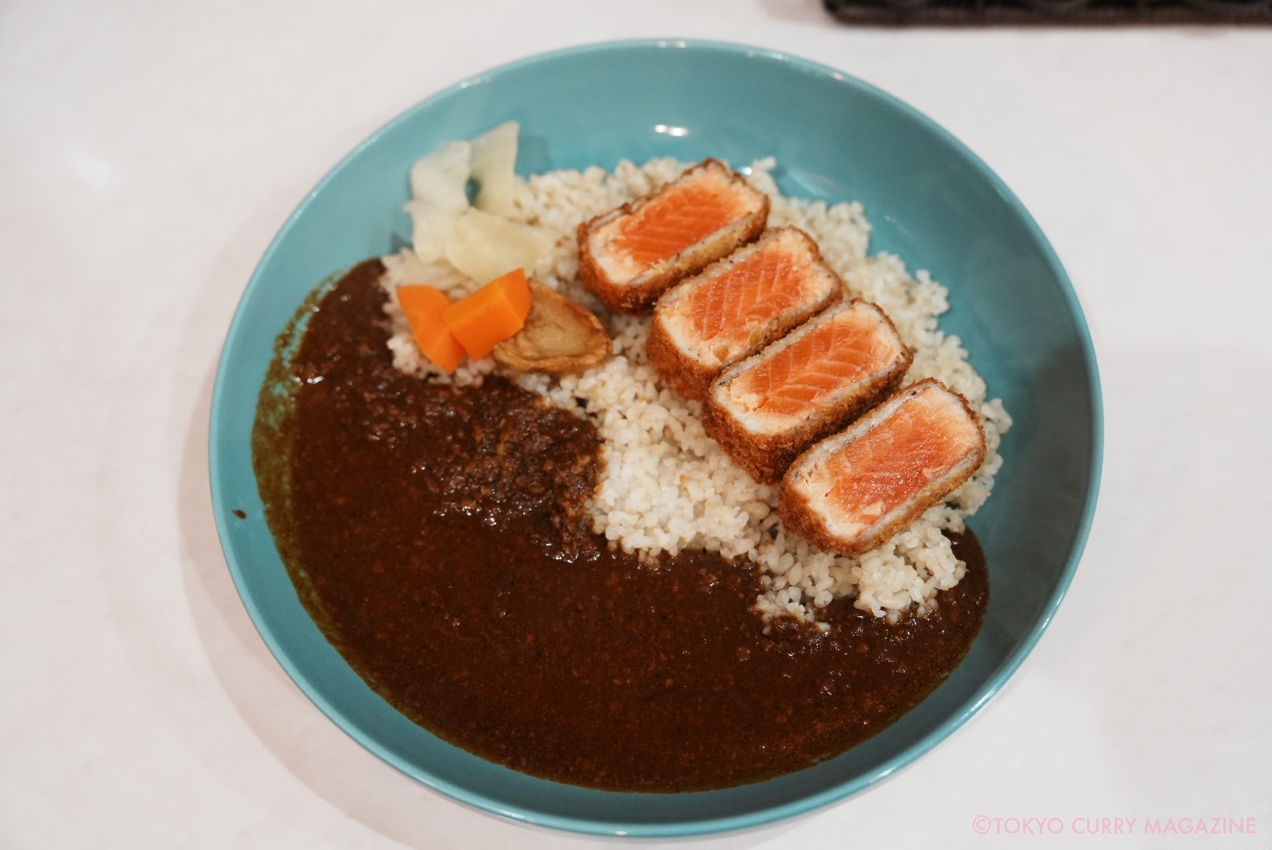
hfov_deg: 49.5
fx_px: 1379
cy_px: 425
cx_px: 636
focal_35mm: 39
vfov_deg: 34.3
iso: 4000
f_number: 3.5
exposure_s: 1/250
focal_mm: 39
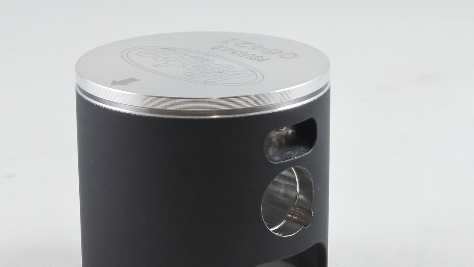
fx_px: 968
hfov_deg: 27.5
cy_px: 168
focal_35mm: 77
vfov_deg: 15.7
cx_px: 204
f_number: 4.5
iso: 560
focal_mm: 17.6
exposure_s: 1/125
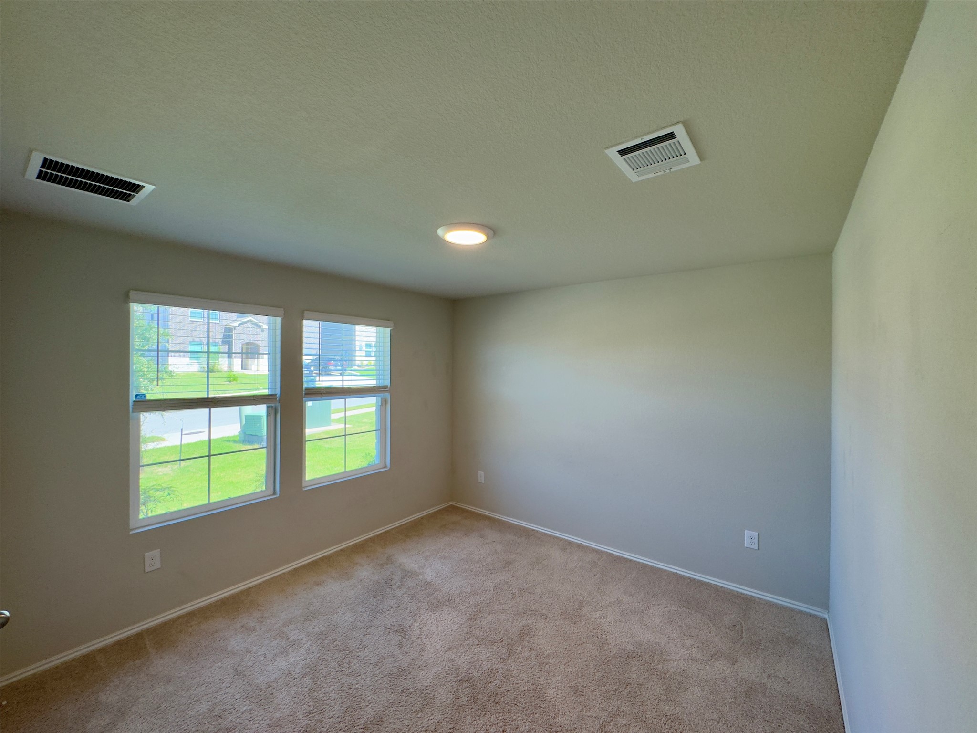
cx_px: 488
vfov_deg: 85.7
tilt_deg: -0.8
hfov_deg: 102.1
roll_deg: -0.6
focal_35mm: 14
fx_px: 395
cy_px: 366
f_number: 2.2
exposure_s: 1/120
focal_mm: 2.22
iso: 100
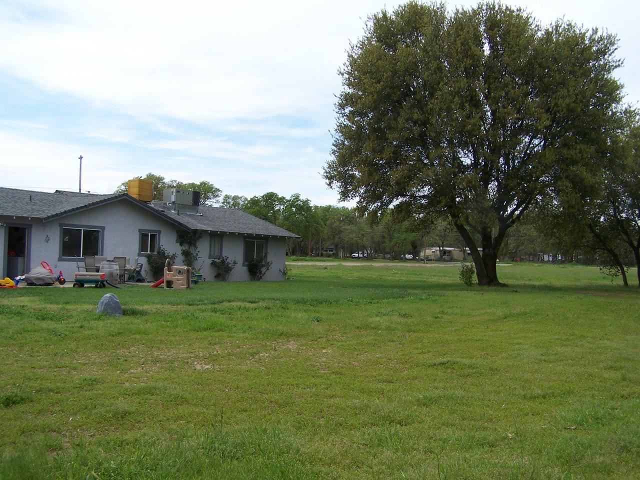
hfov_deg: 49.0
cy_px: 240
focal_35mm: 38
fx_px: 703
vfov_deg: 37.7
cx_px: 320
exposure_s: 1/750
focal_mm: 6.3
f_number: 4
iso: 80
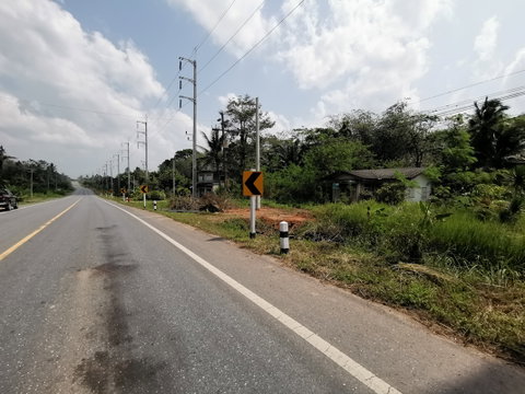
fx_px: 243
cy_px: 197
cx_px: 262
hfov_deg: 94.5
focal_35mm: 16
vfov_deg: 78.1
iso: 50
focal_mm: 2.35
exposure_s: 1/1949
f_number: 2.2
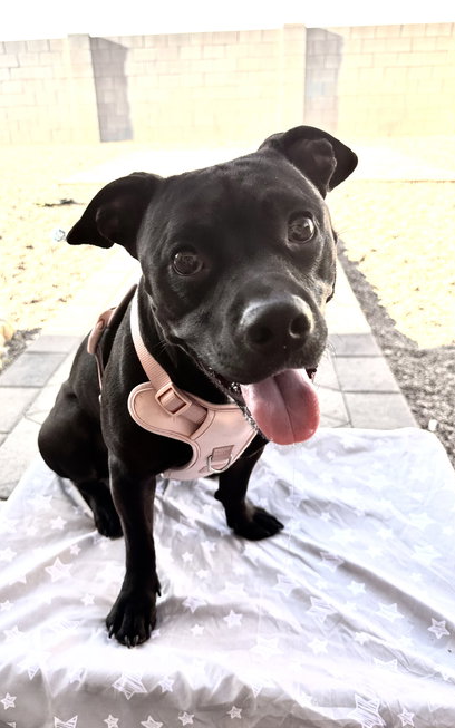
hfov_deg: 47.5
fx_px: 516
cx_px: 206
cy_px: 368
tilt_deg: -27.1
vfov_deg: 70.4
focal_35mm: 26
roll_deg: +2.0
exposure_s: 1/779
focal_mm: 6.86
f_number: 1.78
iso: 80
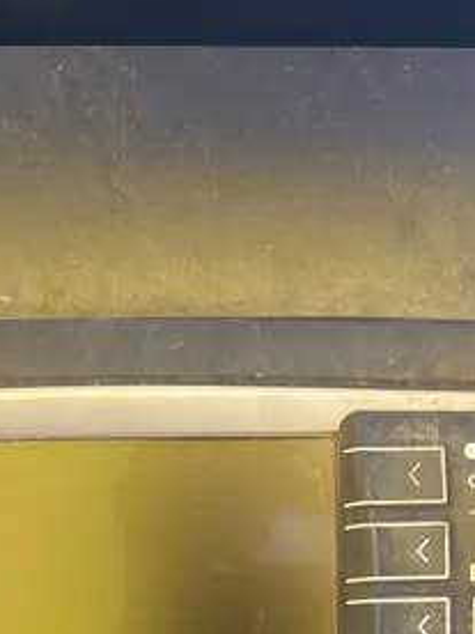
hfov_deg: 21.1
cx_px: 356
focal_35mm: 69
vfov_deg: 25.4
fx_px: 1262
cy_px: 750
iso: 40
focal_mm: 5.1
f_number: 1.6
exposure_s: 1/254
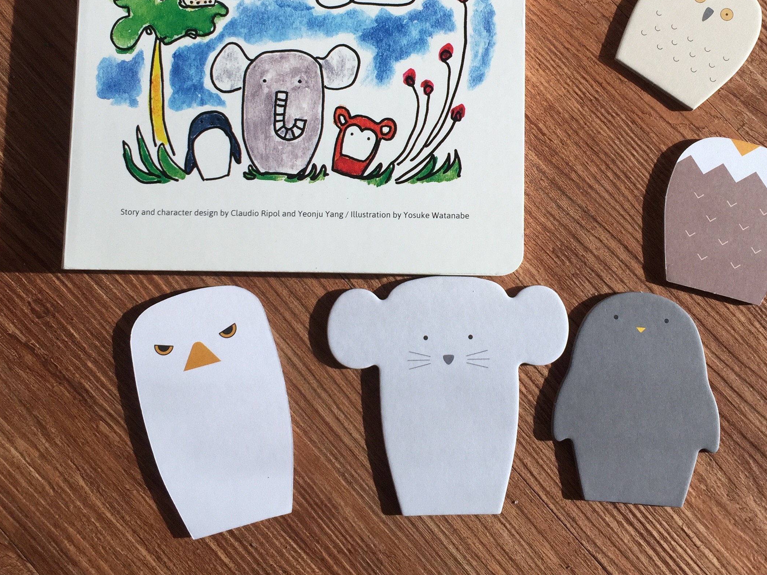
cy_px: 173
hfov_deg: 42.0
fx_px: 997
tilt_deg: -83.0
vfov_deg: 31.8
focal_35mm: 45
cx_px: 428
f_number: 2.2
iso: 32
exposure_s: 1/181
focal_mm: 4.15
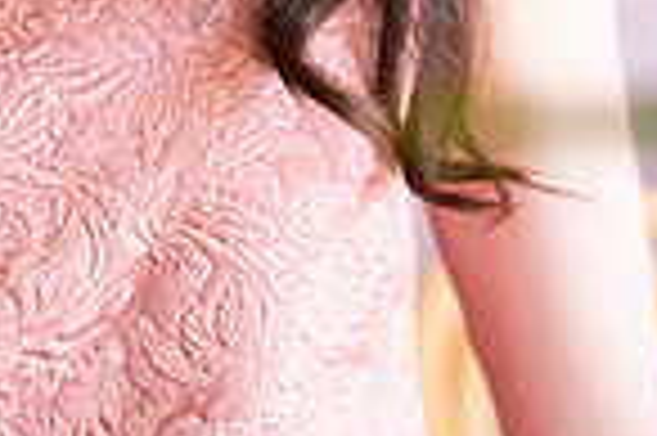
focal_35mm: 278
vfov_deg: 4.9
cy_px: -297
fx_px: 5068
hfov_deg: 7.4
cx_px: 88
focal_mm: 90
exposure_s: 1/160
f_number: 3.2
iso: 1000
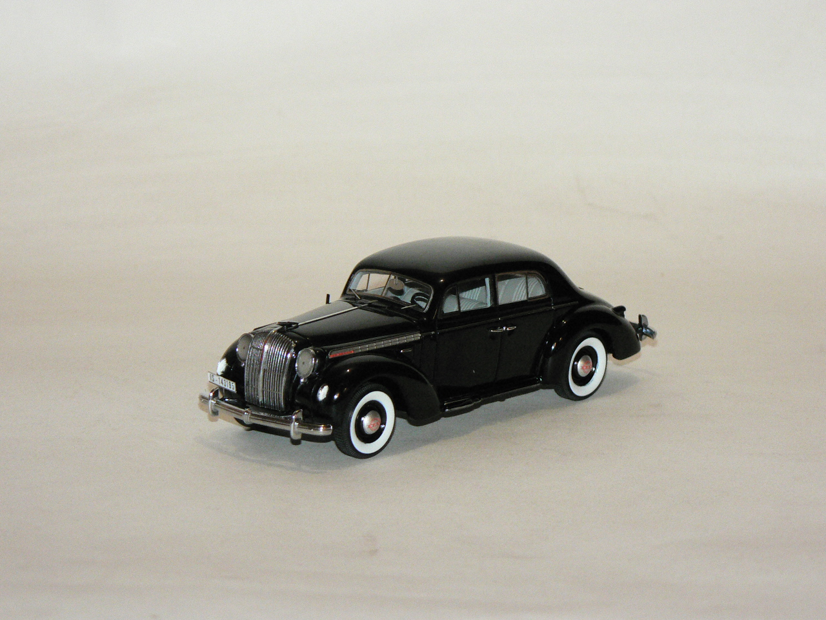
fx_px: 3603
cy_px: 310
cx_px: 413
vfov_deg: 9.8
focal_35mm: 151
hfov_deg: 13.1
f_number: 3.2
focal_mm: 25.1
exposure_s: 1/60
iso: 400
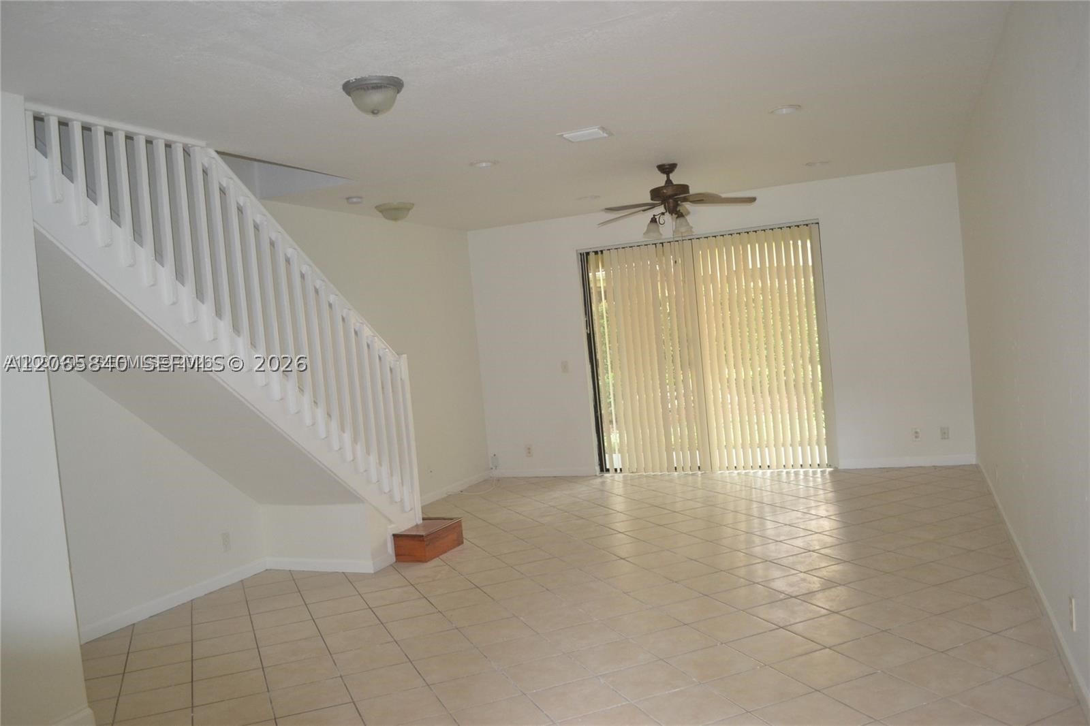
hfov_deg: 67.4
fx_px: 817
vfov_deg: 47.9
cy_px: 363
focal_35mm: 27
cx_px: 545
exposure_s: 1/60
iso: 1250
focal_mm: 18
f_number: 3.5
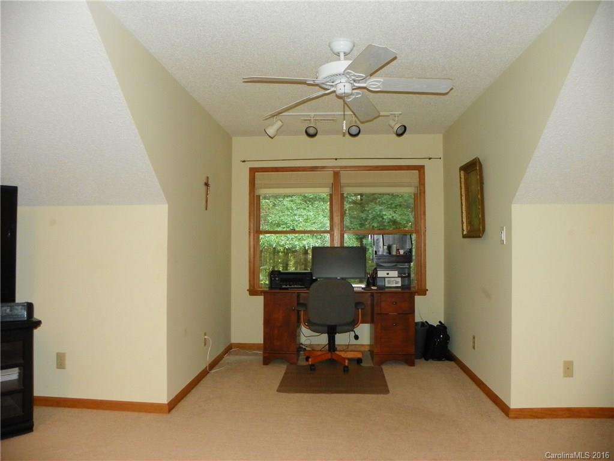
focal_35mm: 26
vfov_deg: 53.1
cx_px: 307
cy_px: 230
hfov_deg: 67.3
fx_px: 461
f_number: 2.8
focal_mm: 4.6
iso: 200
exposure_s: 1/30
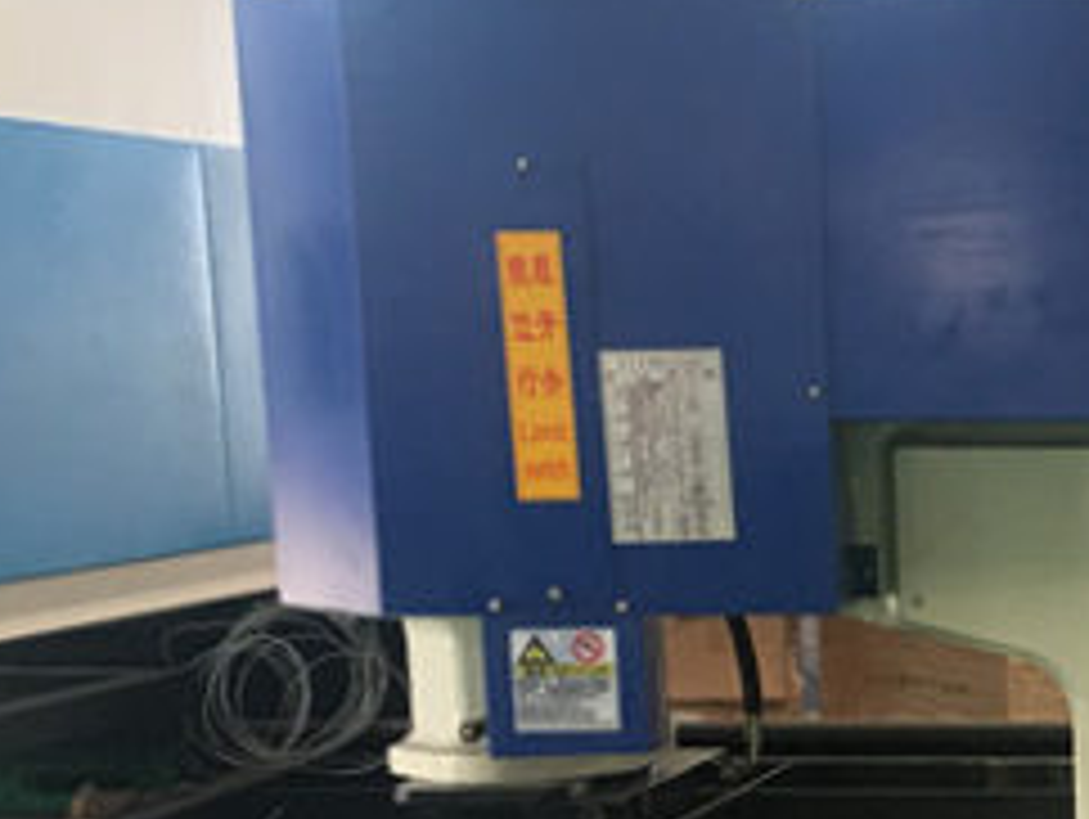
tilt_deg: -10.3
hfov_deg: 19.3
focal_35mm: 92
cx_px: 1512
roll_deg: +0.3
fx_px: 2897
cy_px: 873
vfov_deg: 15.7
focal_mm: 4.15
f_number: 2.2
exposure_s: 1/33
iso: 50
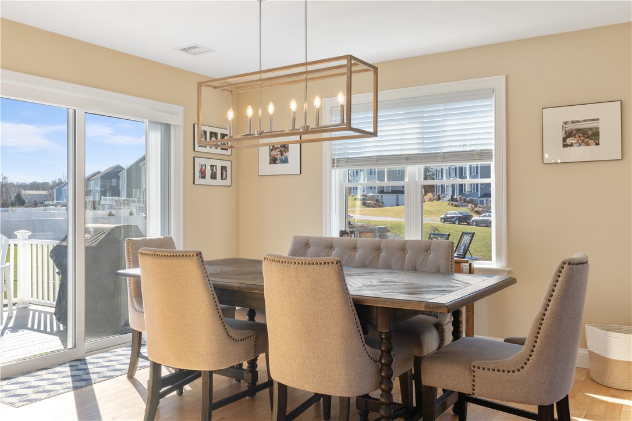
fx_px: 527
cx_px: 316
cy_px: 210
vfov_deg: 43.6
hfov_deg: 61.9
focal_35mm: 30
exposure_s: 1/80
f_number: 7.1
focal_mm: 20
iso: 320
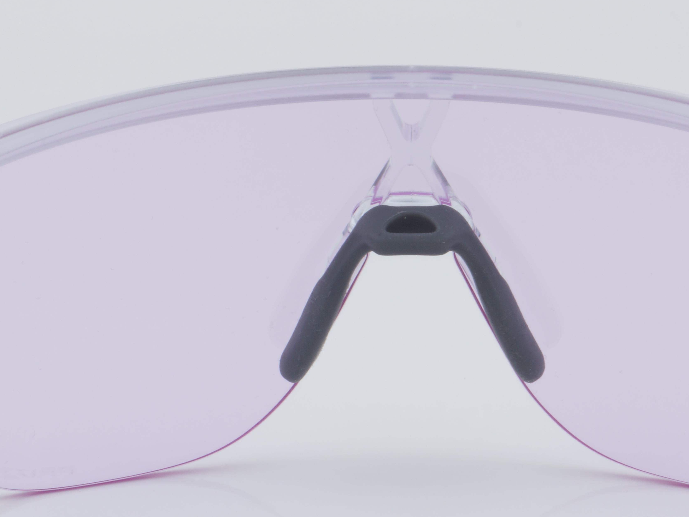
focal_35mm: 130
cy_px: 269
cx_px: 411
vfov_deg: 11.4
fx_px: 2588
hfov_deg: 15.2
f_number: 32
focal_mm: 50
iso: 100
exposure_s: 1/4
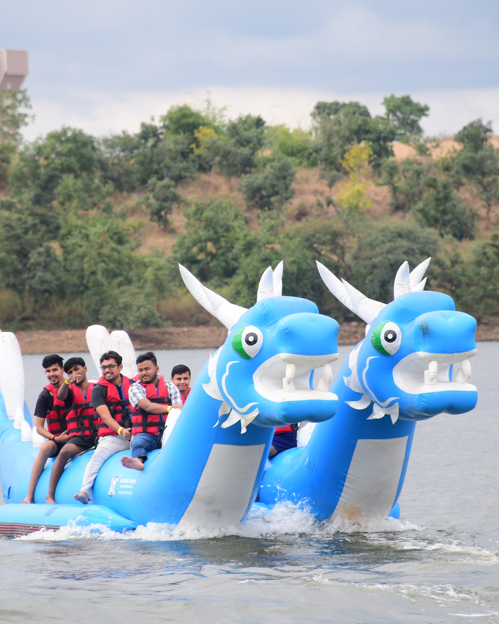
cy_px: 312
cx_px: 251
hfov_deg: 5.2
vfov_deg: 6.5
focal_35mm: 296
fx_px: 5464
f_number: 5.6
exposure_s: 1/320
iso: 200
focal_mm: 140
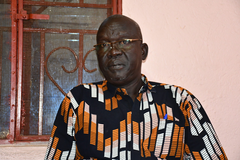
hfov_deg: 24.2
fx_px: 560
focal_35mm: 84
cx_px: 120
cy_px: 80
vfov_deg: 16.3
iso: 3200
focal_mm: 56
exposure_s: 1/60
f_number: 4.8
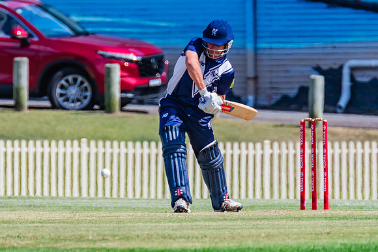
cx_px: 219
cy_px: 86
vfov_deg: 1.4
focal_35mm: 992
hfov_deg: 2.1
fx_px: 10413
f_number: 10
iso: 800
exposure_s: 1/2000
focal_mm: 600
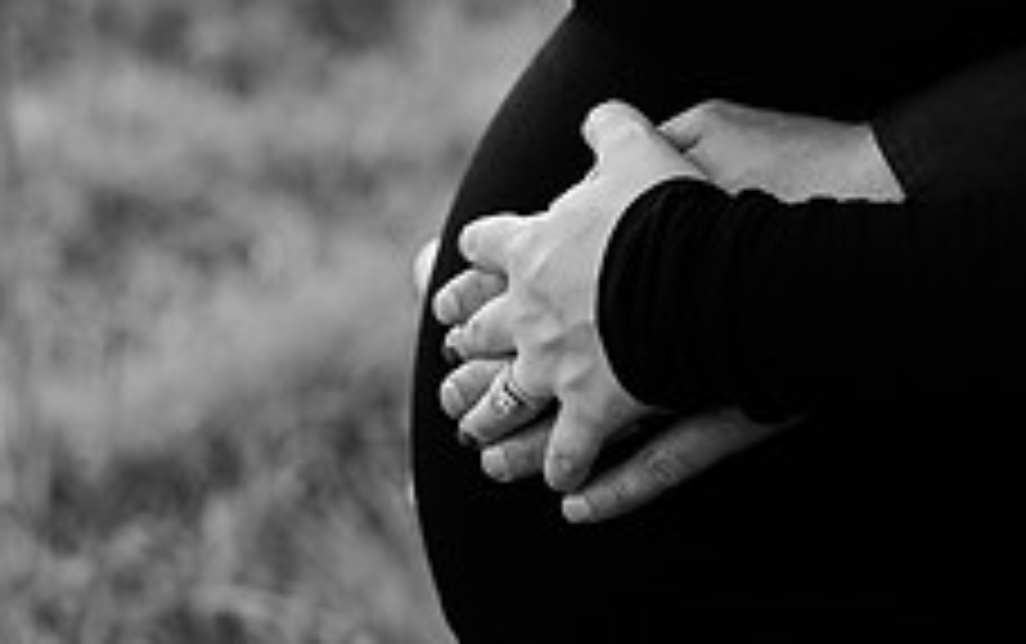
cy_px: 252
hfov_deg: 13.9
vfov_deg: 8.8
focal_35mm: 150
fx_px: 4198
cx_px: 256
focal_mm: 58
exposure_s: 1/200
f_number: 3.2
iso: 400
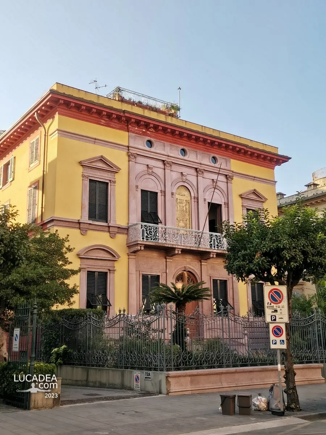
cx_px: 163
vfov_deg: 46.8
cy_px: 218
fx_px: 502
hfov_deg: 36.0
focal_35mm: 40
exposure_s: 6
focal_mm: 4.75
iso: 50
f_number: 1.8
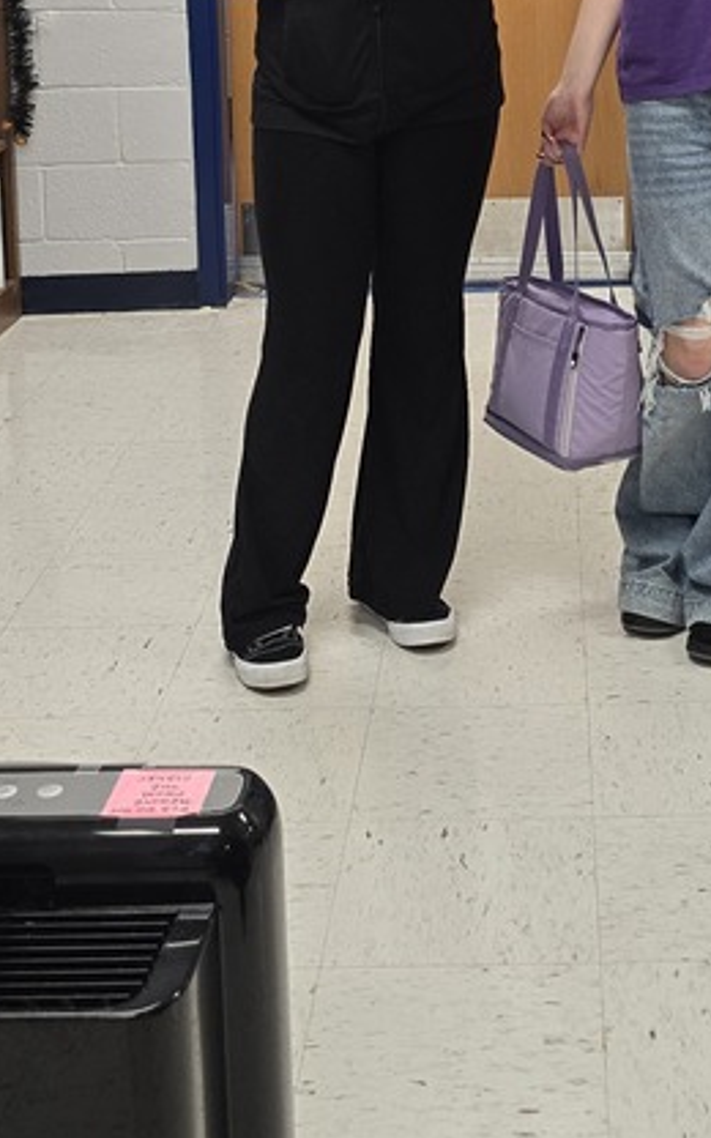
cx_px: 506
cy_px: -19
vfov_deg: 31.3
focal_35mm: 60
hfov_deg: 21.5
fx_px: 1860
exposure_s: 1/120
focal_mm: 6.3
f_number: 1.7
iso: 200
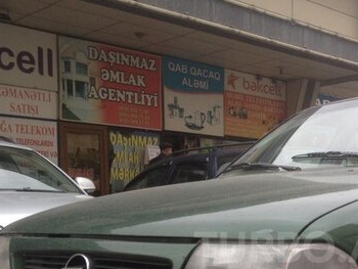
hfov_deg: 28.6
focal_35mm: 66
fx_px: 683
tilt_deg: -1.0
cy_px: 247
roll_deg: +0.7
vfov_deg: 21.7
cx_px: 299
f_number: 2.4
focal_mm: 4.28
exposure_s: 1/120
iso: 64
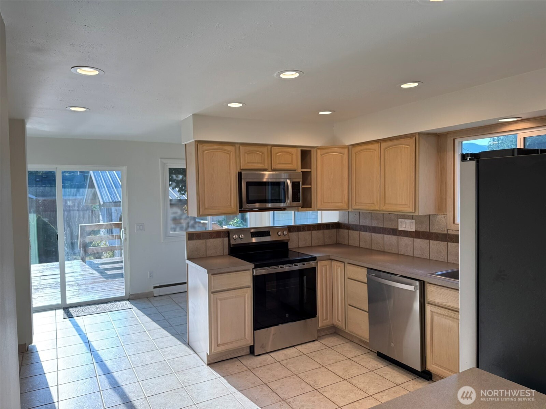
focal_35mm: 24
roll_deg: +0.8
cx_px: 273
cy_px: 204
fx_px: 379
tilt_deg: -2.2
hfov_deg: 71.6
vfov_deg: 56.8
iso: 80
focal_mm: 6.76
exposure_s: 1/170
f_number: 1.78
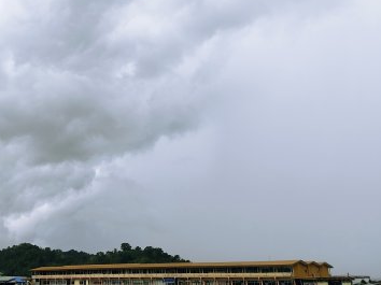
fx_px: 495
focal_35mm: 45
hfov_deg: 40.2
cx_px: 71
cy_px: 115
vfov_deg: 32.1
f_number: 1.79
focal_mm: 4.74
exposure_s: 1/269
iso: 100
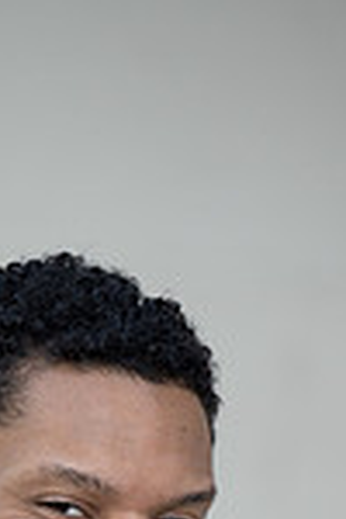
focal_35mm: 404
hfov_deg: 3.4
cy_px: 720
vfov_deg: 5.1
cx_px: -73
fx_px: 5824
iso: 200
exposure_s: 1/800
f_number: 2.8
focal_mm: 135
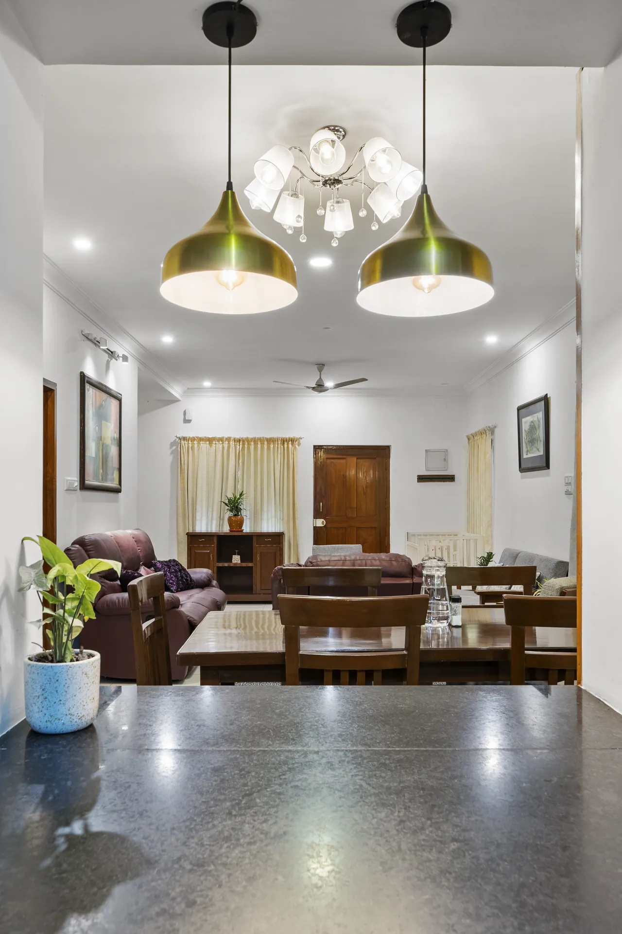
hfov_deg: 51.3
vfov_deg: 71.5
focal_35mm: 25
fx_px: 648
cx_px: 311
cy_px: 467
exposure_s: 1
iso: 400
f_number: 8
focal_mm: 17
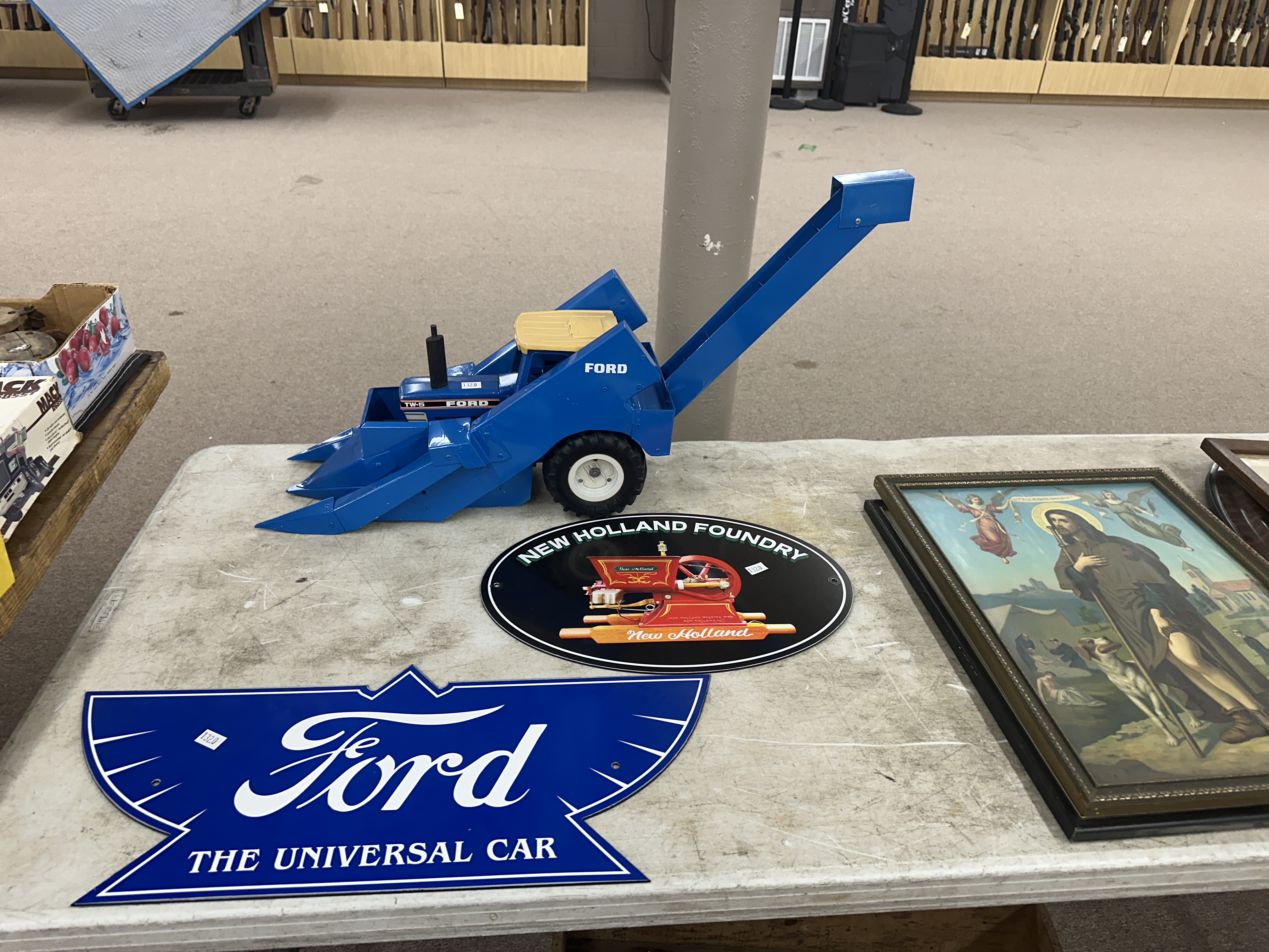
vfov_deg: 56.8
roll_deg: -1.9
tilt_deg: -32.5
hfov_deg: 71.6
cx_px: 634
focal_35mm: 24
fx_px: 880
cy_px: 476
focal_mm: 6.86
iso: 125
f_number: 1.78
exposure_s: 1/120
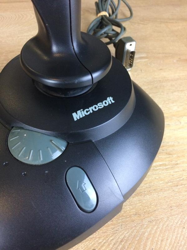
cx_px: 94
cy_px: 125
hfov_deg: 48.2
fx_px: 209
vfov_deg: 61.7
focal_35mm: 29
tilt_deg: -52.8
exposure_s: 1/25
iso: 250
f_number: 2.2
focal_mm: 4.15
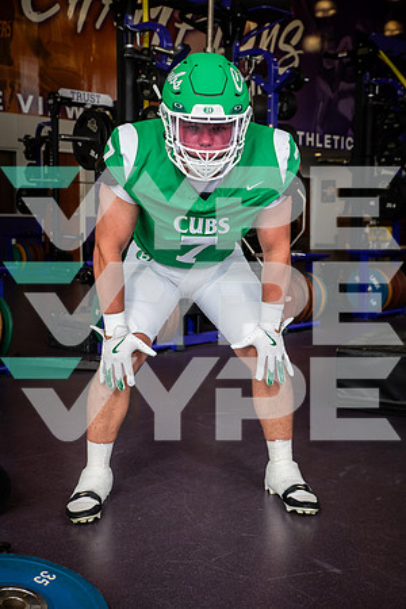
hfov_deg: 29.2
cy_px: 304
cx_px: 203
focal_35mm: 46
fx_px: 778
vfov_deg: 42.7
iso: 800
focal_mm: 46
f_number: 7.1
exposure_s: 1/250
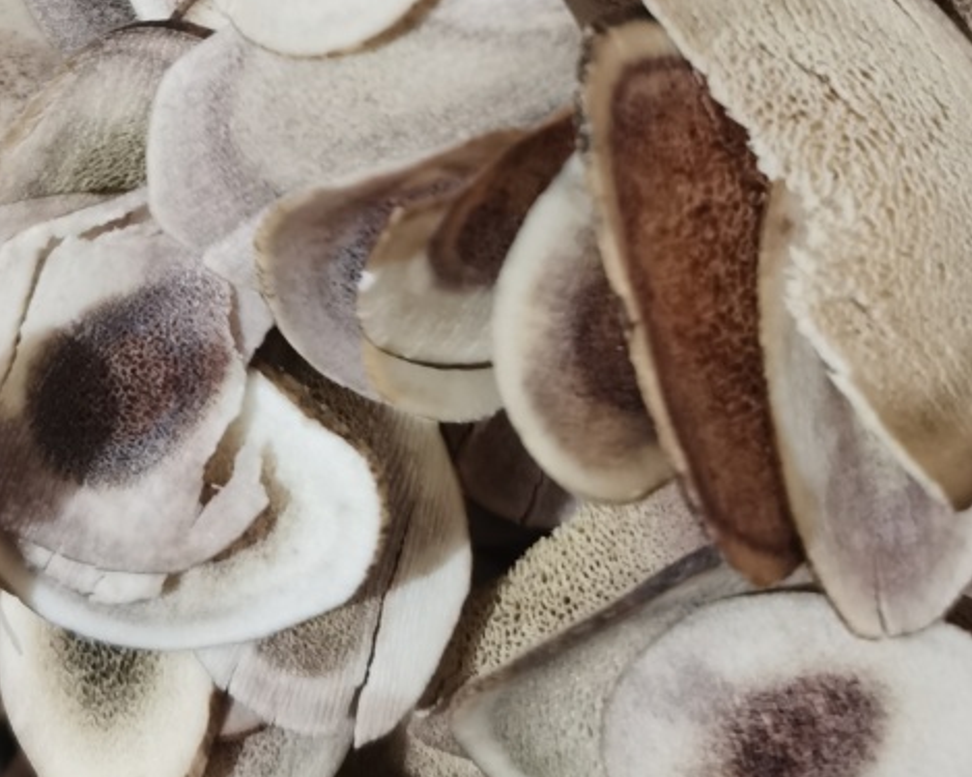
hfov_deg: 31.5
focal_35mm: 60
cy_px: -74
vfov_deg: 23.8
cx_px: 510
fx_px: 1726
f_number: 1.8
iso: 400
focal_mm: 5.58
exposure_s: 1/25.7
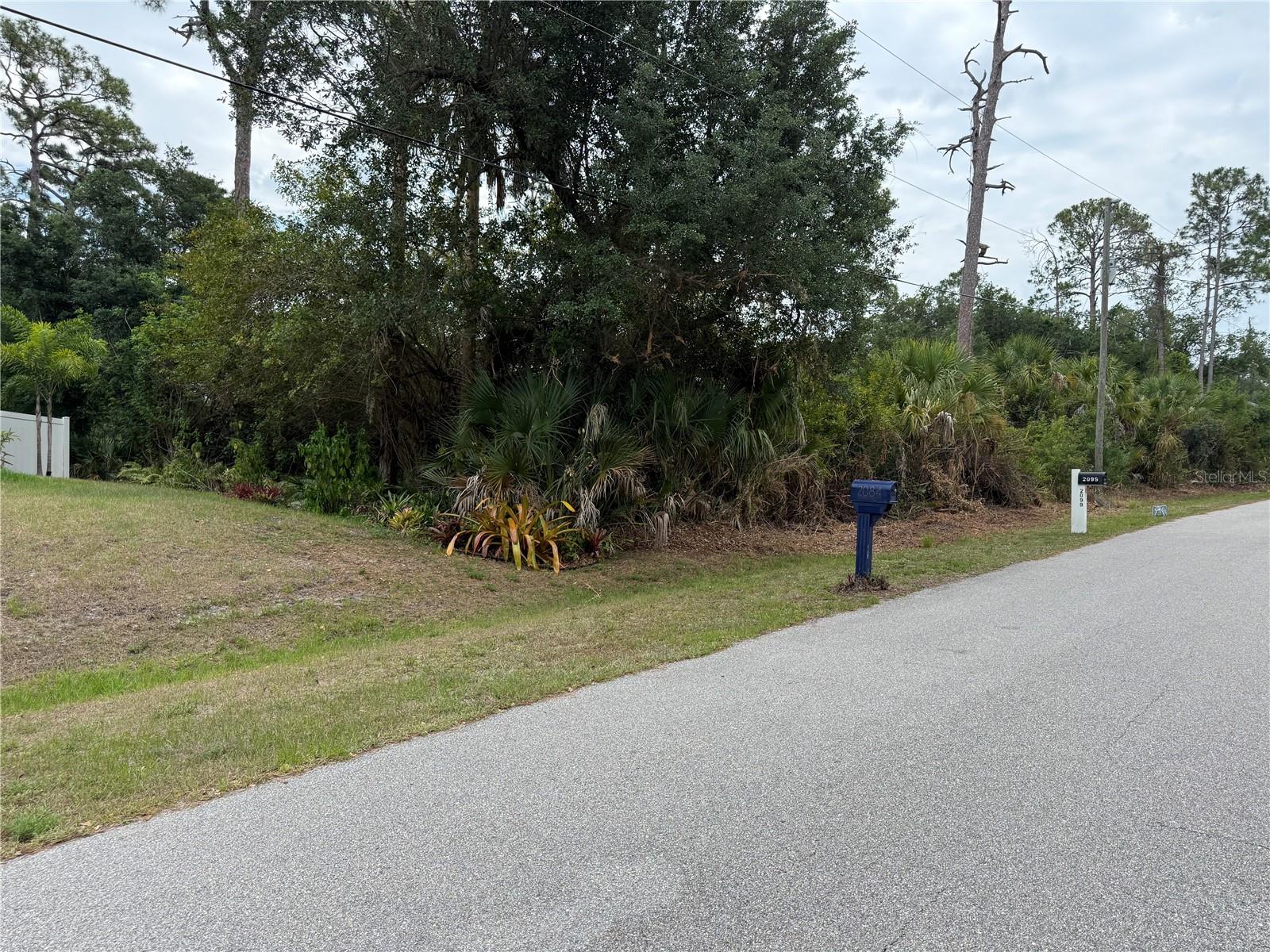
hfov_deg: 71.6
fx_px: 881
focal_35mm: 24
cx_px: 635
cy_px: 476
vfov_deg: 56.8
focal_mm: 6.76
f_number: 1.78
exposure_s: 1/2525
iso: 100
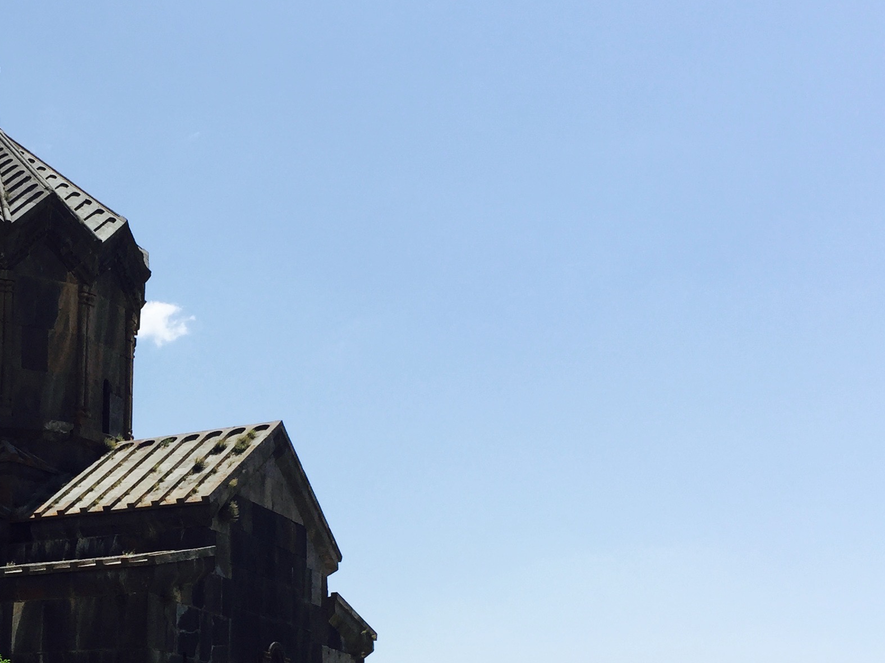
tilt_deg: +7.8
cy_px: 530
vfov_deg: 24.0
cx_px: 54
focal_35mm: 60
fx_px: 1534
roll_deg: -4.6
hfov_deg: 30.5
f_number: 2.2
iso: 32
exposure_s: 1/2639
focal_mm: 4.15
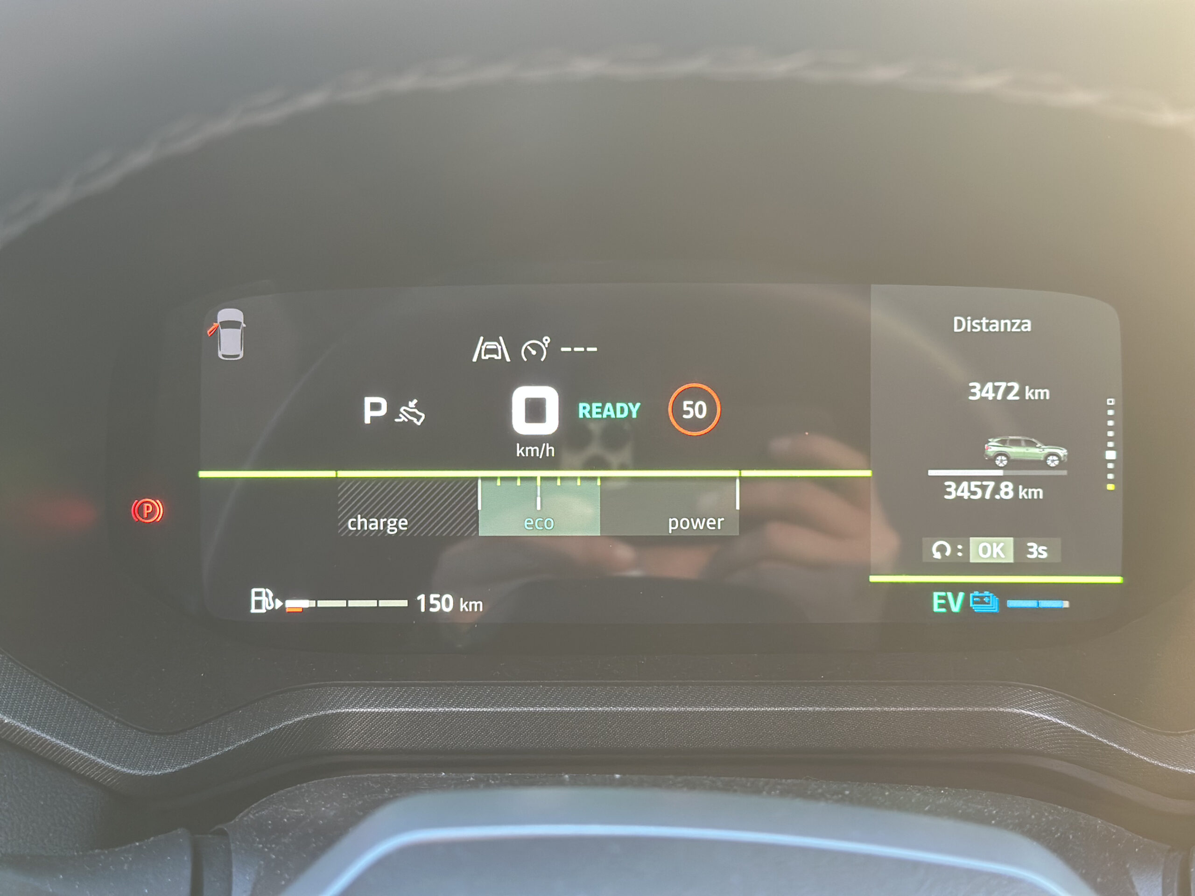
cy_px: 448
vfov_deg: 30.3
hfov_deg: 39.7
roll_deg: +0.2
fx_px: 1657
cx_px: 598
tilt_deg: -26.8
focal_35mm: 48
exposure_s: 1/60
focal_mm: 6.86
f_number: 1.78
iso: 160
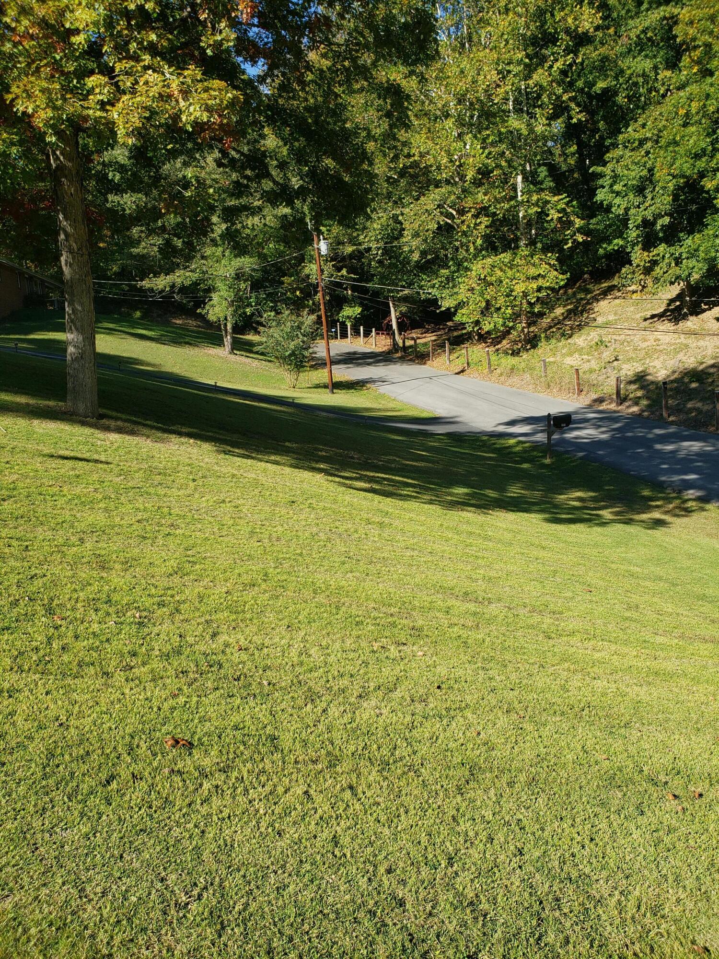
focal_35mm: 26
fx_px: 720
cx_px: 360
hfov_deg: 53.1
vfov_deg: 67.3
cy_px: 480
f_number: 2.4
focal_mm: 4.3
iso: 50
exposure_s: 1/827
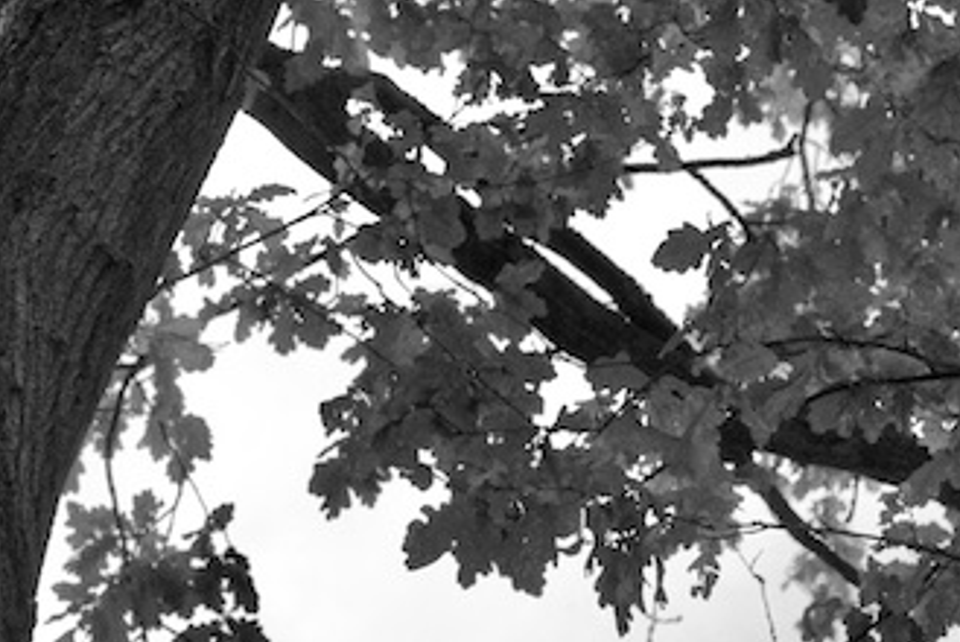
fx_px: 10222
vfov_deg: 3.6
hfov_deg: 5.4
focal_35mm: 383
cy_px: 493
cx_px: -15
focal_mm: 105
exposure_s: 1/80
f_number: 8
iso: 800
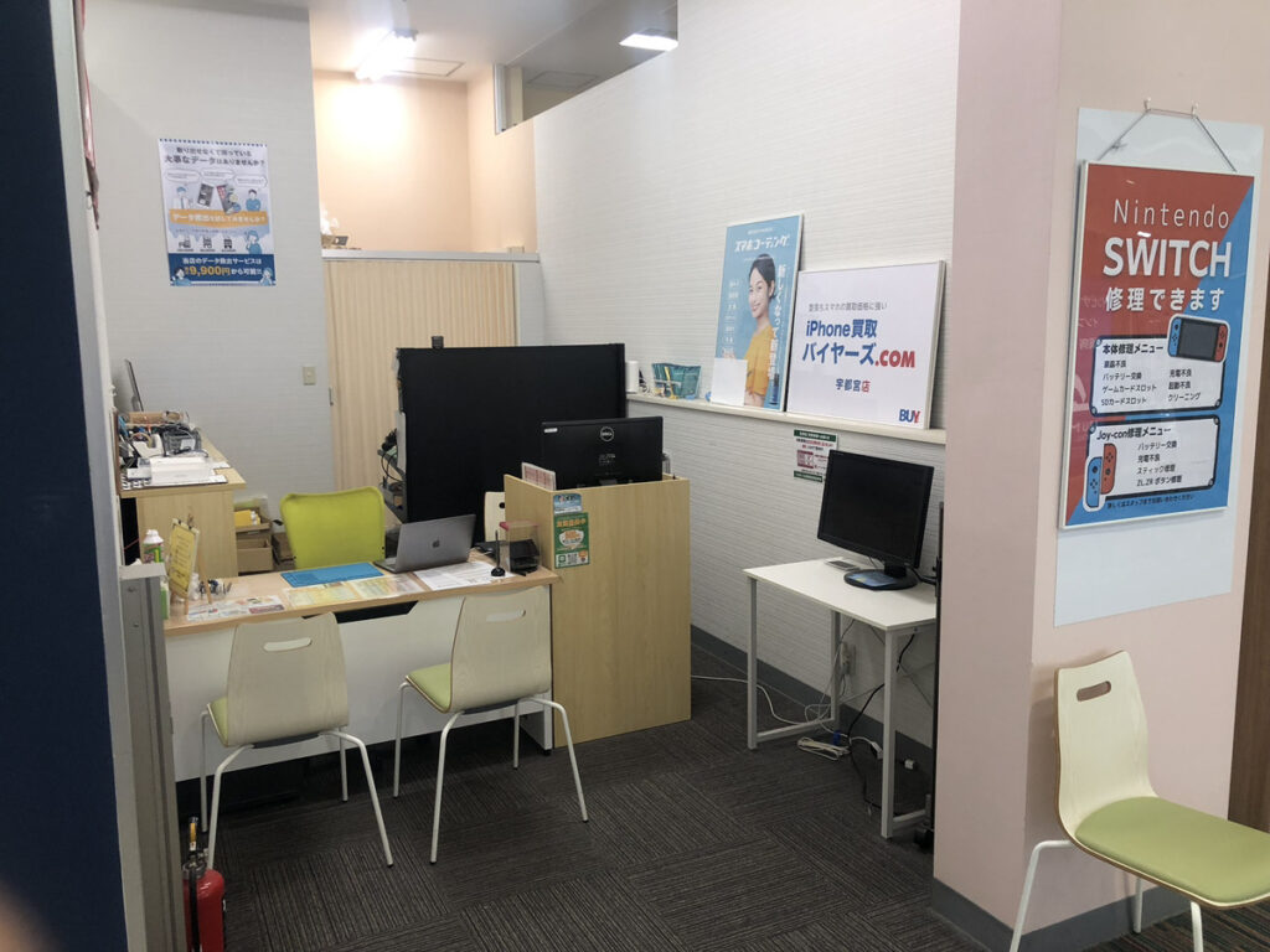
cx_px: 635
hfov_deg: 63.4
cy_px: 476
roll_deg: +2.5
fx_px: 1027
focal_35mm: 28
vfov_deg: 49.7
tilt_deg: -8.5
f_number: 1.8
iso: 32
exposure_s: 1/33
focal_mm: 4
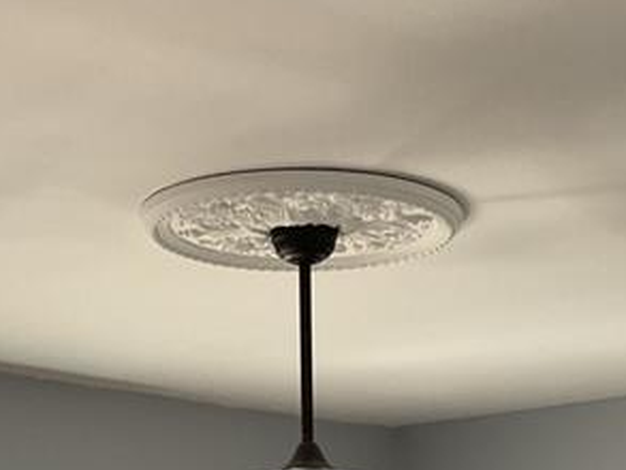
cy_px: 801
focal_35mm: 76
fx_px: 1375
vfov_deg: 16.7
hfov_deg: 25.6
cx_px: 402
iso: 80
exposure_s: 1/50
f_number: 1.8
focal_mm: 3
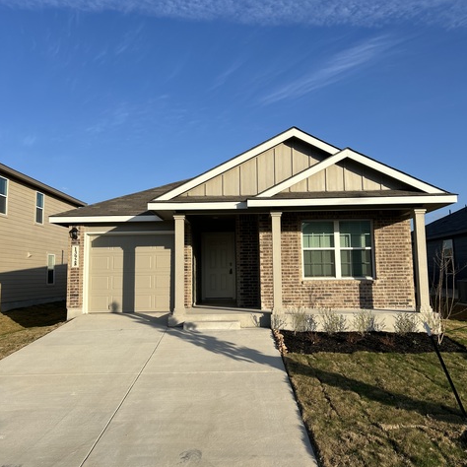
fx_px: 473
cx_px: 234
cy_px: 219
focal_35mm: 31
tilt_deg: +5.8
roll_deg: +0.8
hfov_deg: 52.5
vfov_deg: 52.5
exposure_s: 1/4115
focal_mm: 5.7
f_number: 1.5
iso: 50
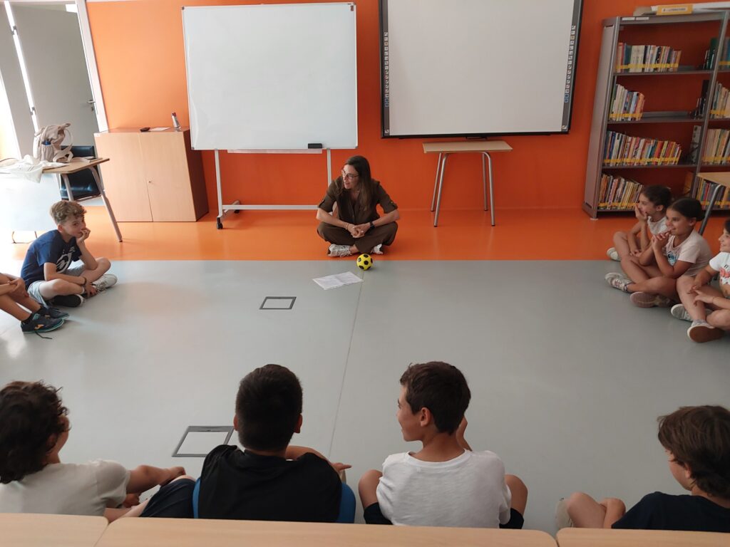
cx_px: 365
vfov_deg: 46.8
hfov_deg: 60.0
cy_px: 274
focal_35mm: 30
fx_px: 633
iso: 160
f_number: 1.8
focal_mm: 4.6
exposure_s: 1/60
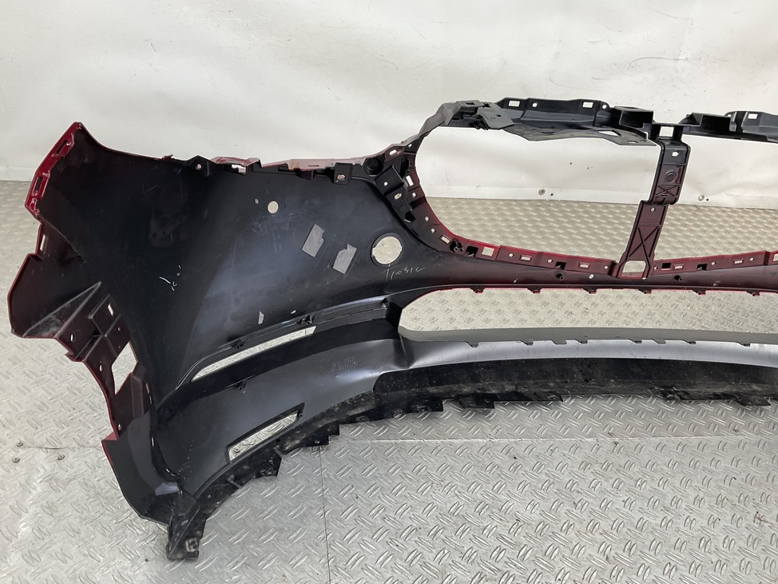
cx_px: 381
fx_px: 674
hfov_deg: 59.9
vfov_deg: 46.8
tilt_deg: -28.2
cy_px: 294
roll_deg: -9.0
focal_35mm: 30
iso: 32
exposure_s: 1/120
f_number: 1.8
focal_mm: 3
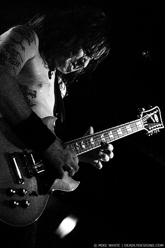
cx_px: 82
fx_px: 723
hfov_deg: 13.0
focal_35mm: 105
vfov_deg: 19.5
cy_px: 124
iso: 800
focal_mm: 70
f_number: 2.8
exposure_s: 1/80
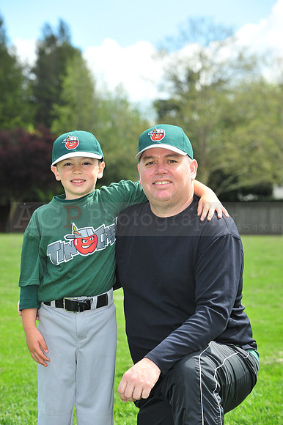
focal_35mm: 130
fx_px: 1535
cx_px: 142
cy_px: 212
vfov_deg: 15.8
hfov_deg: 10.5
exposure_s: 1/640
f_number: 8
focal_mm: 130
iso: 400
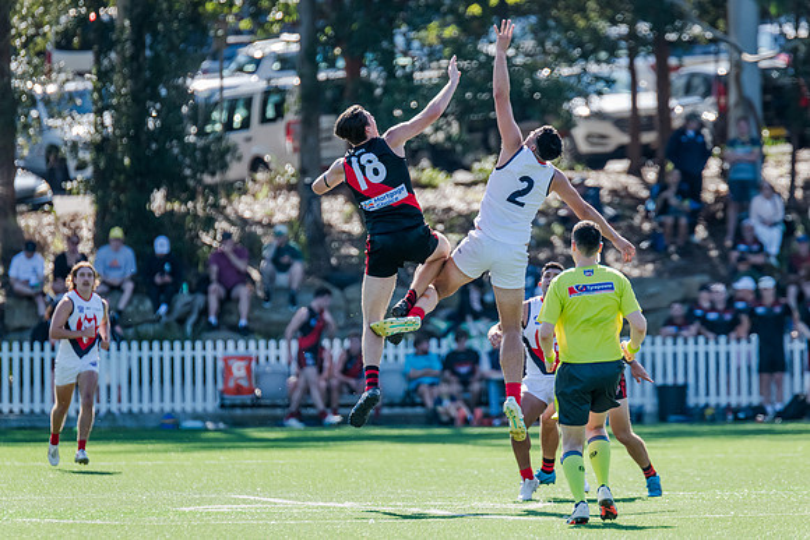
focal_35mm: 444
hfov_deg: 4.6
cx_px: 423
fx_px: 9995
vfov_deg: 3.1
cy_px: 278
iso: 800
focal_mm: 420
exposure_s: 1/1600
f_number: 5.6
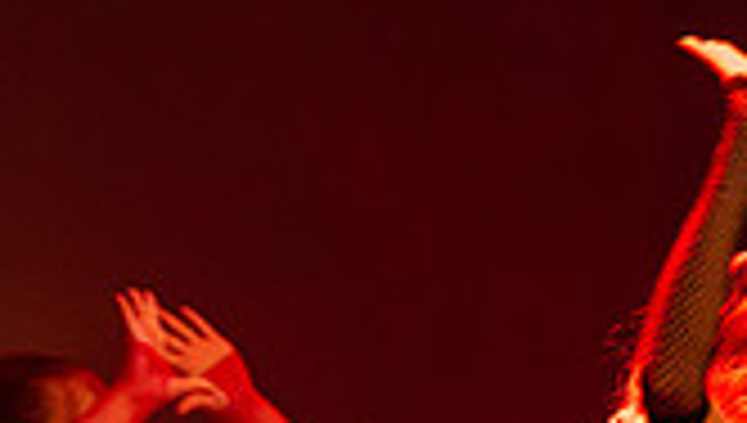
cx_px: 861
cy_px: 886
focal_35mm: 396
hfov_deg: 5.4
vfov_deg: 3.1
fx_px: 7856
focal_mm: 93
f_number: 3.5
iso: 5000
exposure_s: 1/250
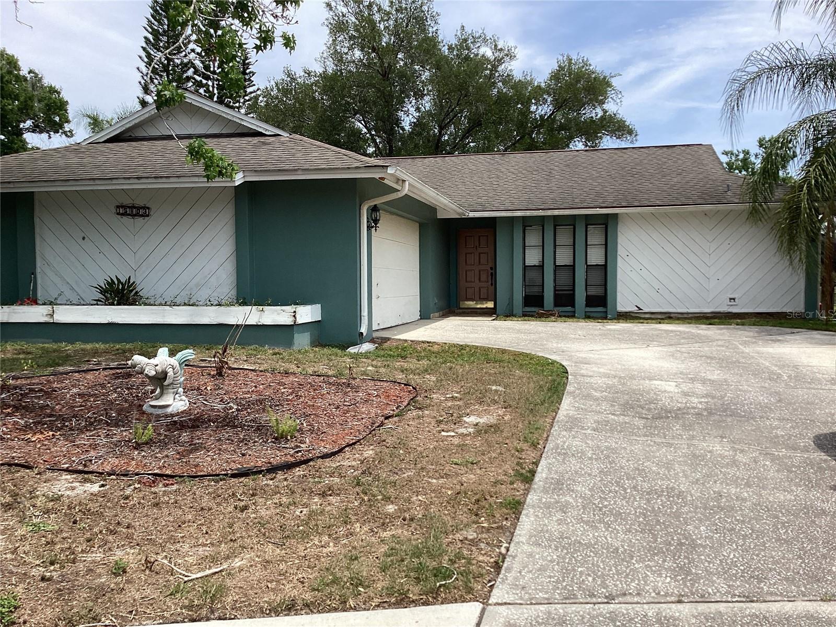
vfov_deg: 45.4
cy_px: 314
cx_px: 418
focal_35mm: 31
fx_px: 749
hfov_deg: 58.4
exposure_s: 1/1101
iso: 25
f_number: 2.4
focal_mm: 3.3
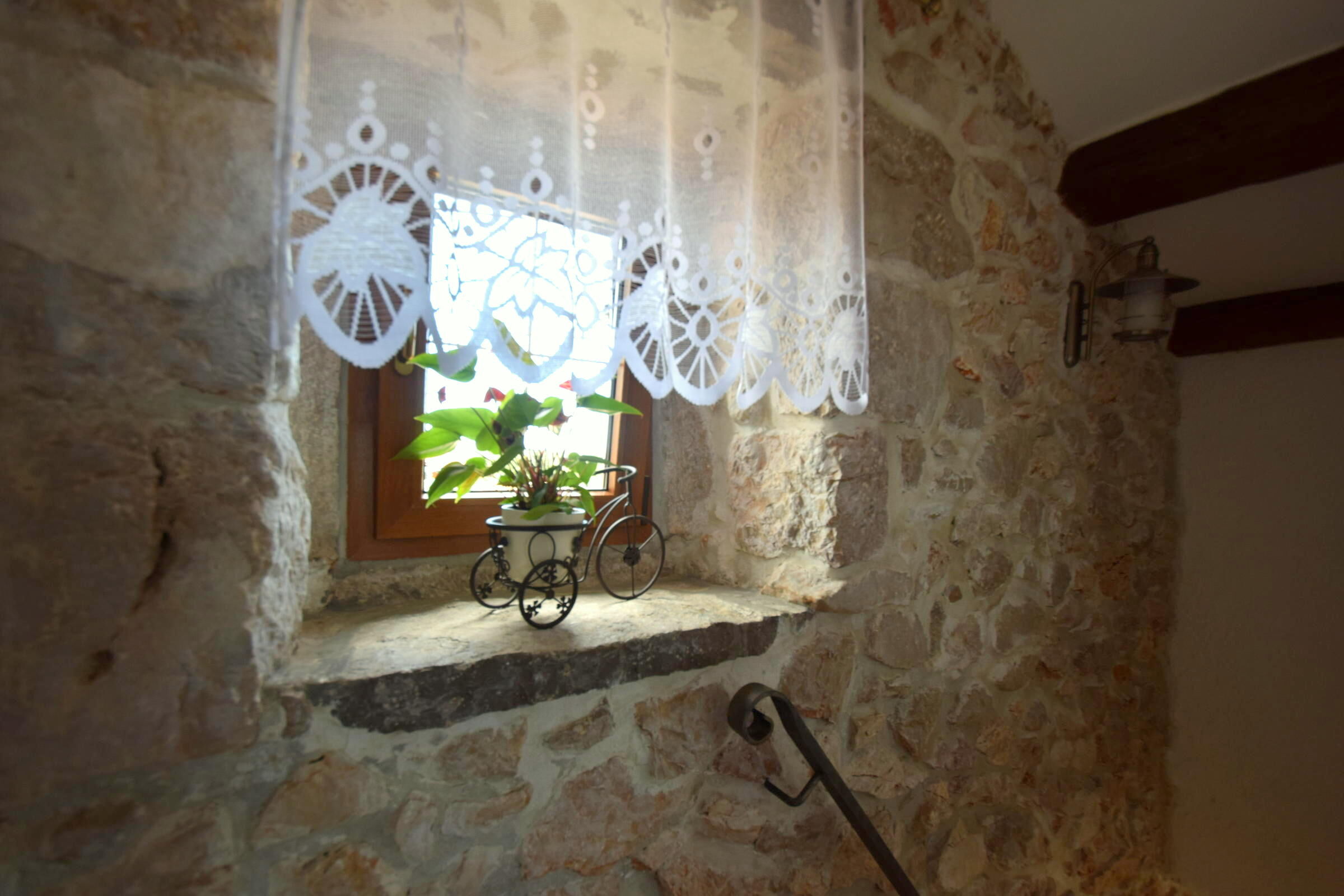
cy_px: 448
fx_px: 560
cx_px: 672
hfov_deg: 100.4
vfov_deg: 77.3
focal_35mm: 15
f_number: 4.5
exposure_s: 1/80
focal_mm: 10
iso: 400
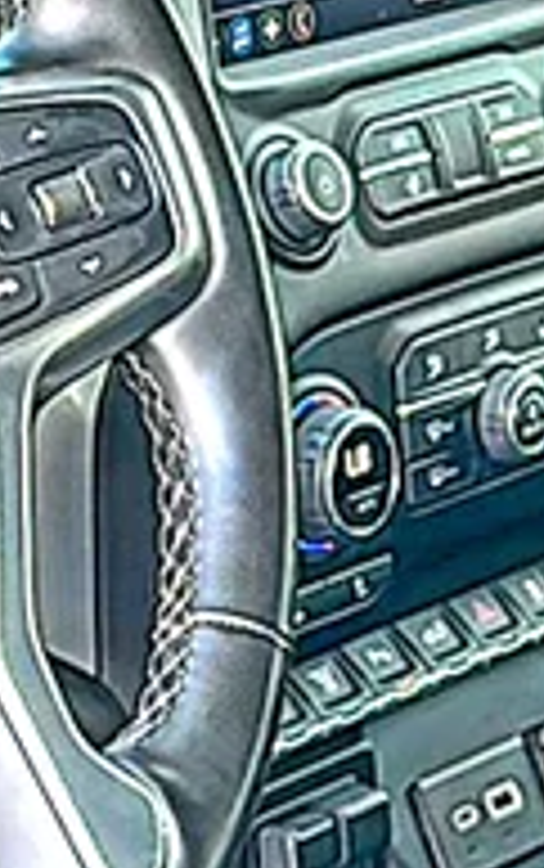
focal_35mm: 142
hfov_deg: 9.2
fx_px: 3361
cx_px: -45
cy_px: 474
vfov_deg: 14.7
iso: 100
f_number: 1.78
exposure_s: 1/144
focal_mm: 6.86
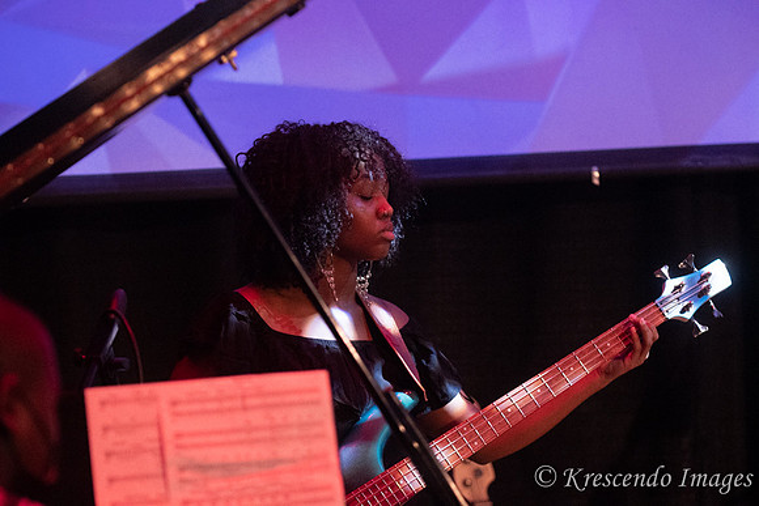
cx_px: 380
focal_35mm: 180
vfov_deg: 7.6
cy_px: 253
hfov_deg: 11.4
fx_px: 3796
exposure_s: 1/200
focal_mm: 120
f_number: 2.8
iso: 6400
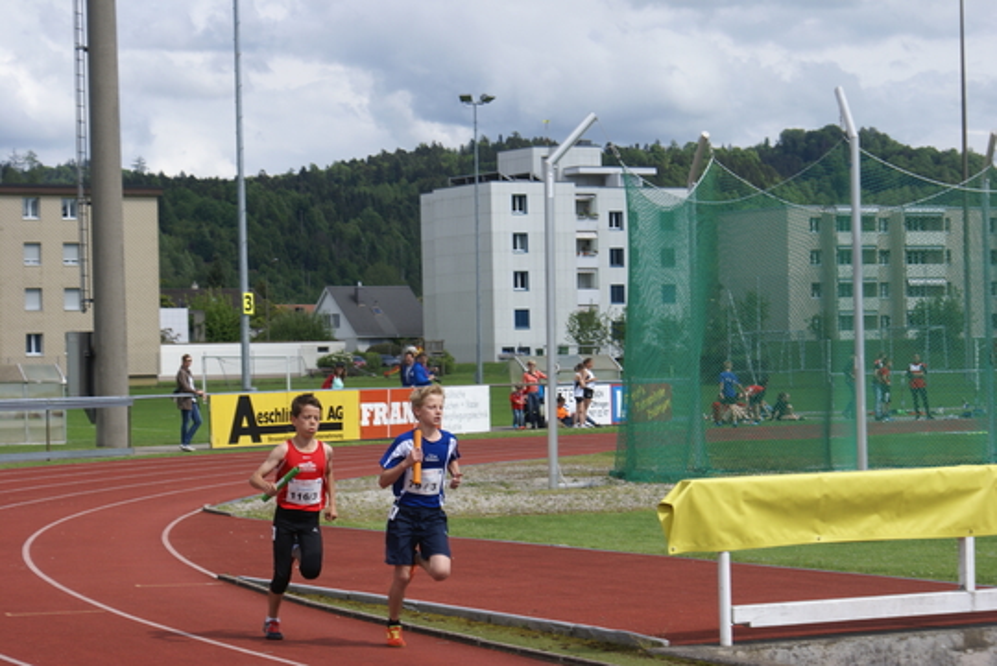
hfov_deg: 19.4
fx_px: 2910
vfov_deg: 13.1
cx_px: 498
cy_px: 333
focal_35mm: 105
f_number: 7.1
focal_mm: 70
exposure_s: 1/320
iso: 100
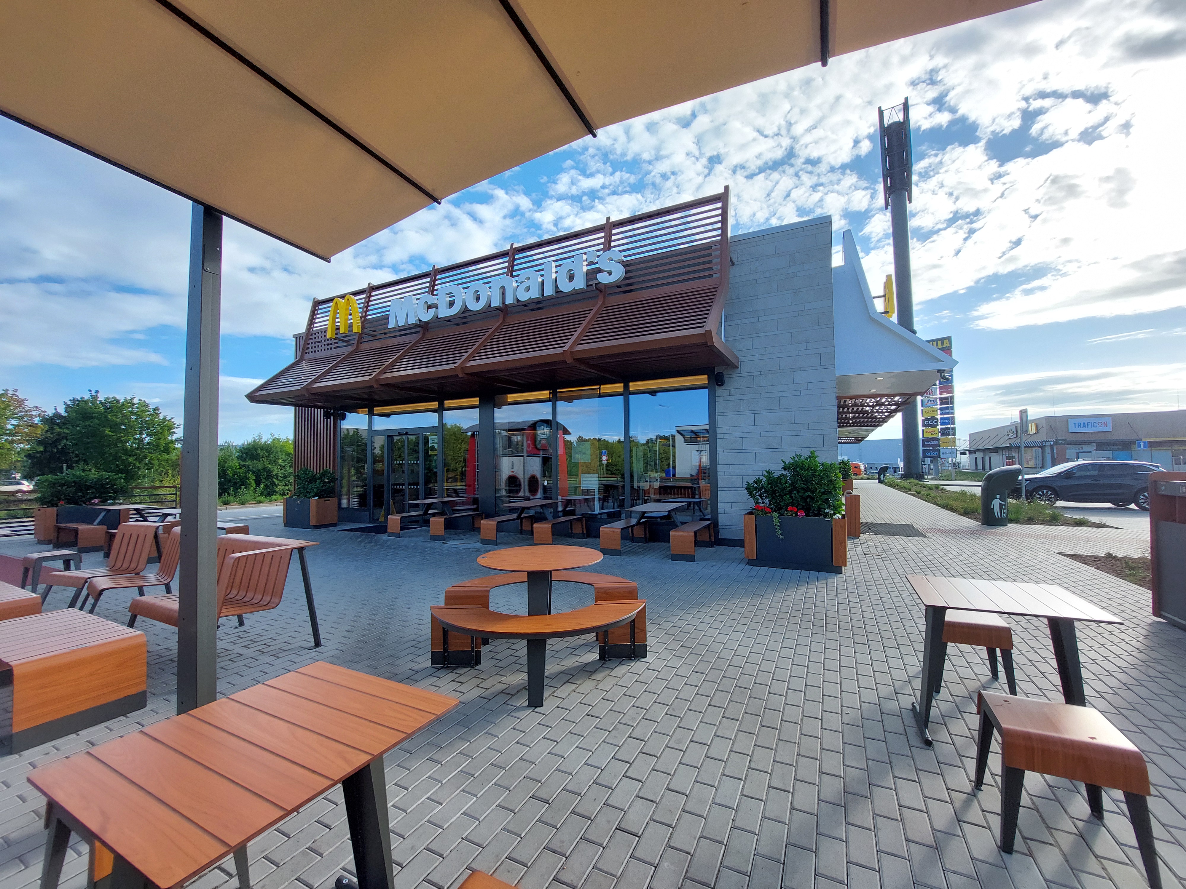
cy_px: 444
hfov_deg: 106.2
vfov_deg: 89.9
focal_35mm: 13
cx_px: 593
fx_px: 445
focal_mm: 1.74
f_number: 2.2
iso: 50
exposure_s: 1/674
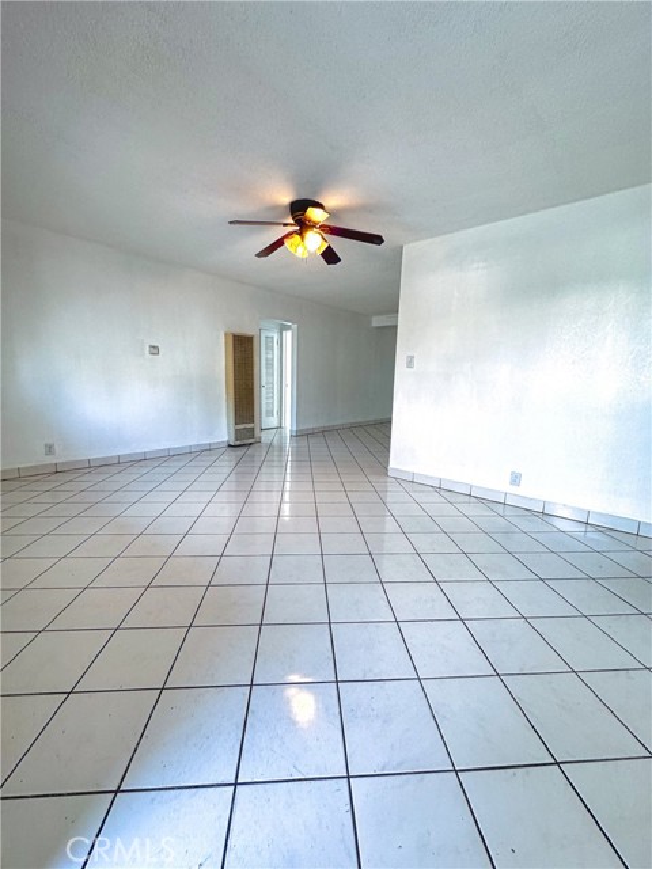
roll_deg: -2.8
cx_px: 326
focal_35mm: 14
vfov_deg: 102.1
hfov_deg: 85.7
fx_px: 352
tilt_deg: -9.2
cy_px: 434
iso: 100
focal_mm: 2.22
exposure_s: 1/120
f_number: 2.2
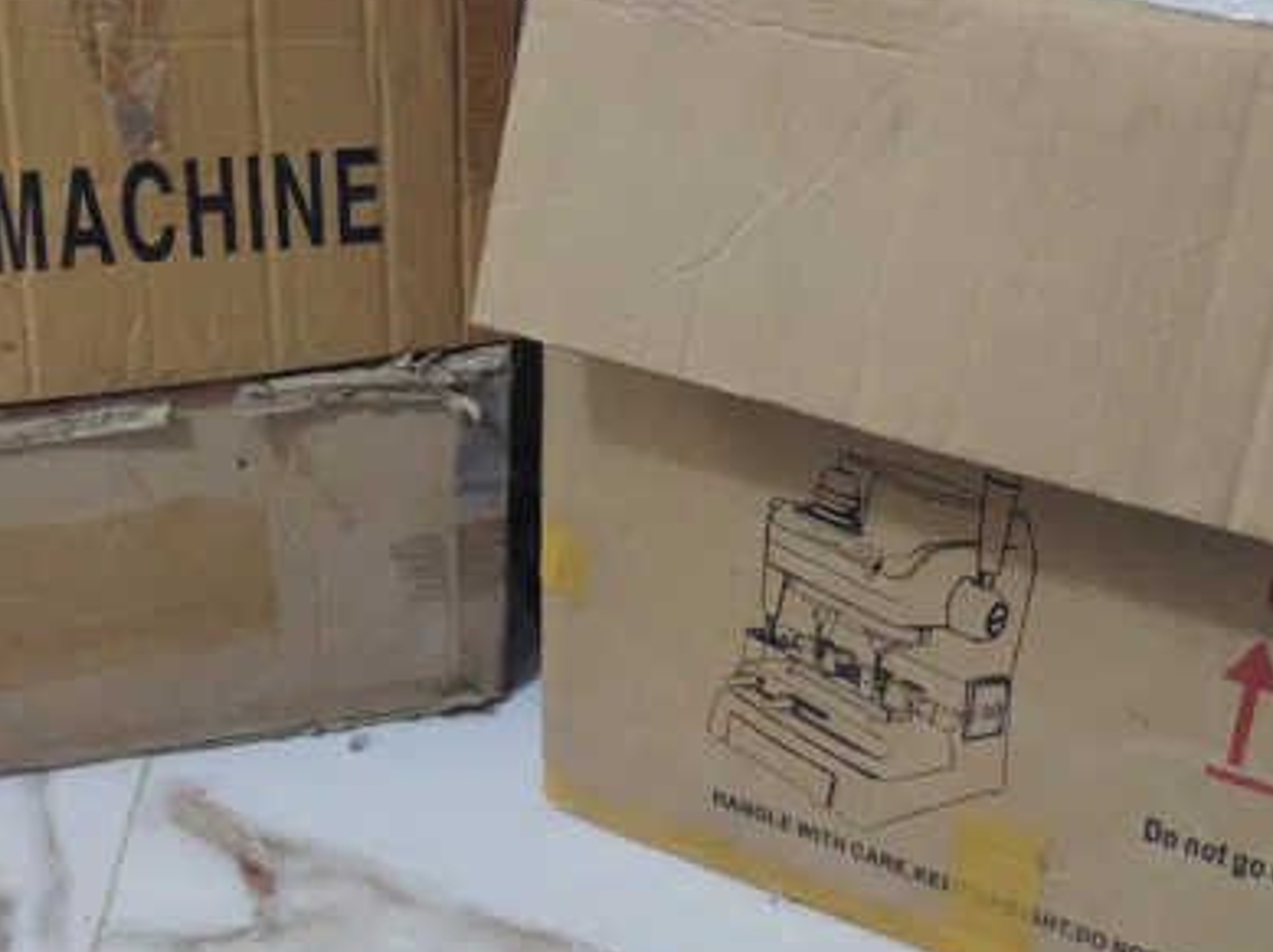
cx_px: 573
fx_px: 2057
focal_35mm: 56
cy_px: 314
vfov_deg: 25.9
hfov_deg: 34.4
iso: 1156
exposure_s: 1/25
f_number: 1.75
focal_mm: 5.25
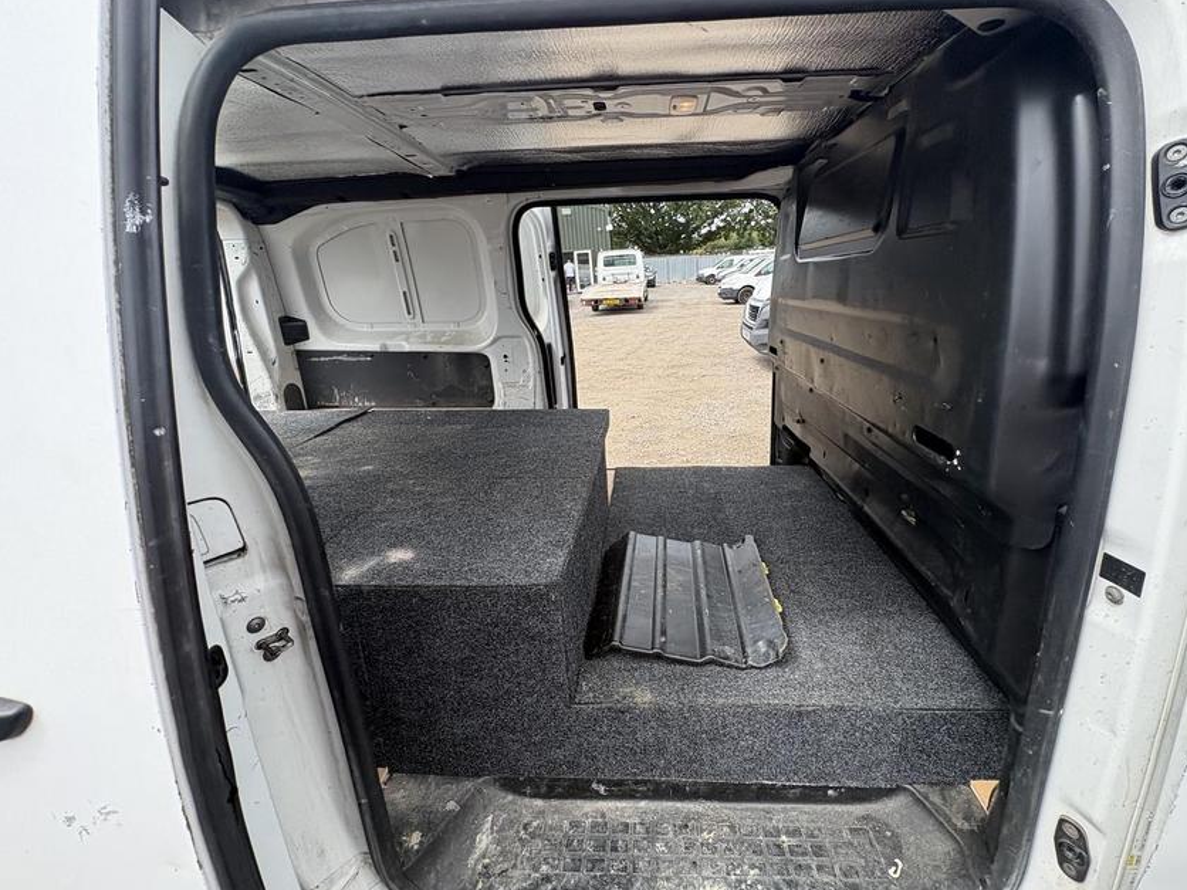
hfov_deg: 98.0
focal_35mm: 15
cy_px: 424
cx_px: 635
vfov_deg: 81.7
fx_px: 514
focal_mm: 2.22
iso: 50
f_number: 2.2
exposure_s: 1/727
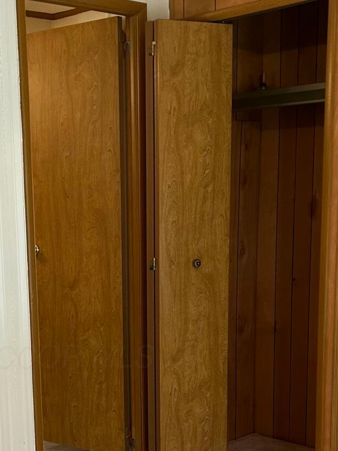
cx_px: 74
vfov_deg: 30.5
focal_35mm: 62
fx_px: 807
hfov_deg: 23.3
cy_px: 357
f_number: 1.5
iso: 160
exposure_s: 1/60
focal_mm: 5.7
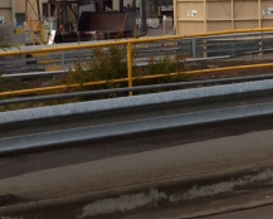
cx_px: 262
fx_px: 768
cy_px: 4
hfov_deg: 19.7
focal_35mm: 95
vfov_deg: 15.9
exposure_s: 1/293
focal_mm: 4.13
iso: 50
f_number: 2.4
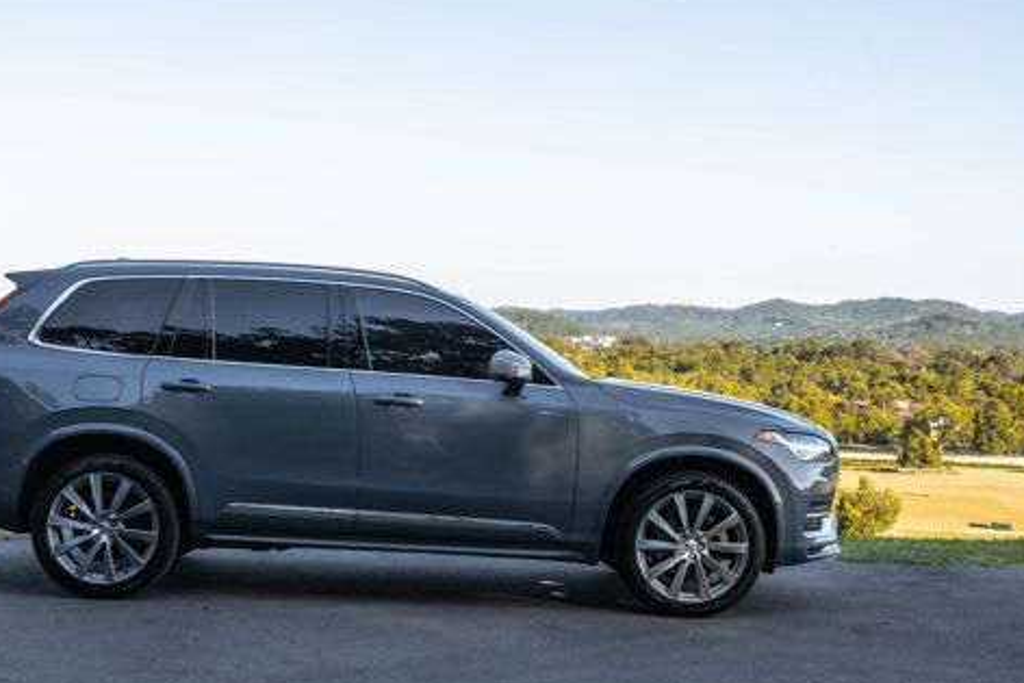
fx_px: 1622
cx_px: 391
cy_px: 413
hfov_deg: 34.9
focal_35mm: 57
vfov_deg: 23.8
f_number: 11
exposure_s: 1/400
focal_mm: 42
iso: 500
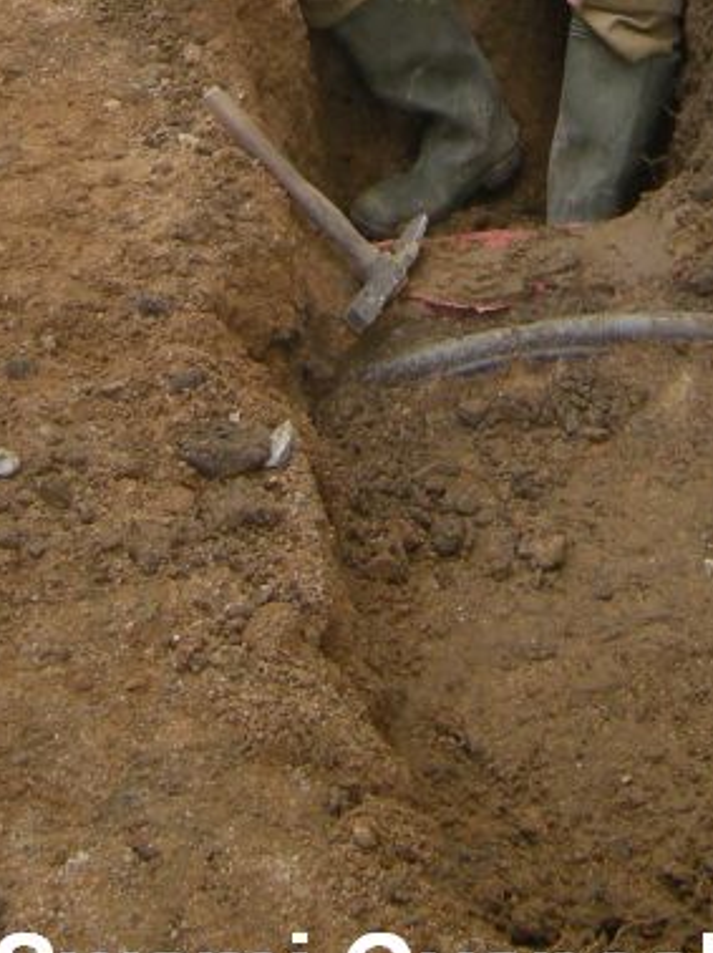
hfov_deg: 16.6
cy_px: -386
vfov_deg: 19.7
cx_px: 436
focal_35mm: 89
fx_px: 2447
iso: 64
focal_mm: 4.7
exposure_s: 1/110
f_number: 2.8
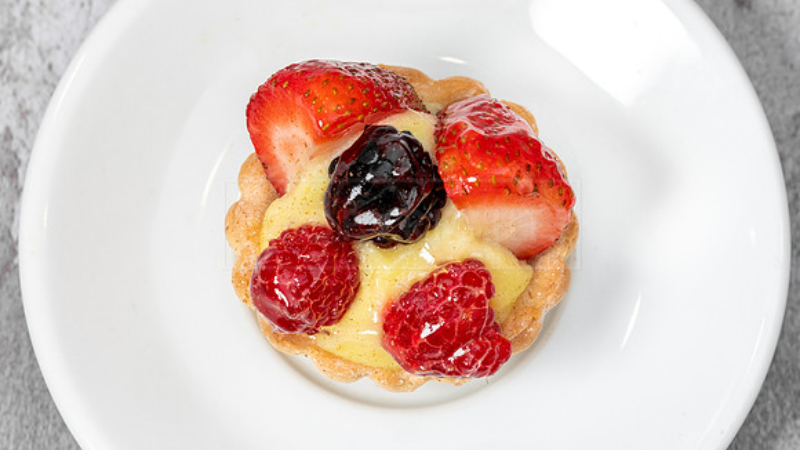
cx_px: 360
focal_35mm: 182
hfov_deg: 11.8
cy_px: 260
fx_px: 3855
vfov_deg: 6.7
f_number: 5.6
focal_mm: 85
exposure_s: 1/50
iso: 160
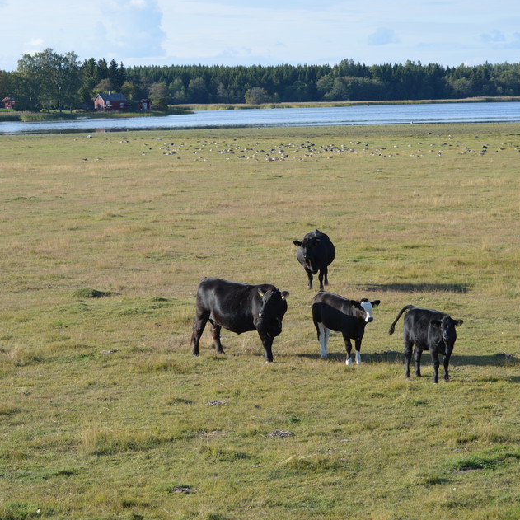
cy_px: 260
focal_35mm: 107
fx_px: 1812
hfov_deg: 16.3
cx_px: 264
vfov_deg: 16.3
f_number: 10
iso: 400
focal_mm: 55
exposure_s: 1/400
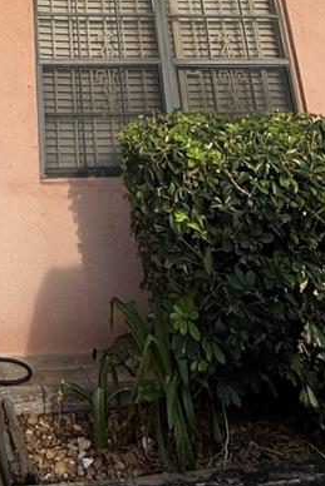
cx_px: -30
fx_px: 609
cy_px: -218
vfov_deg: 29.5
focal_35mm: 45
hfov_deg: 27.4
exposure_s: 1/876
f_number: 2.2
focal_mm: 2.22
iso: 50
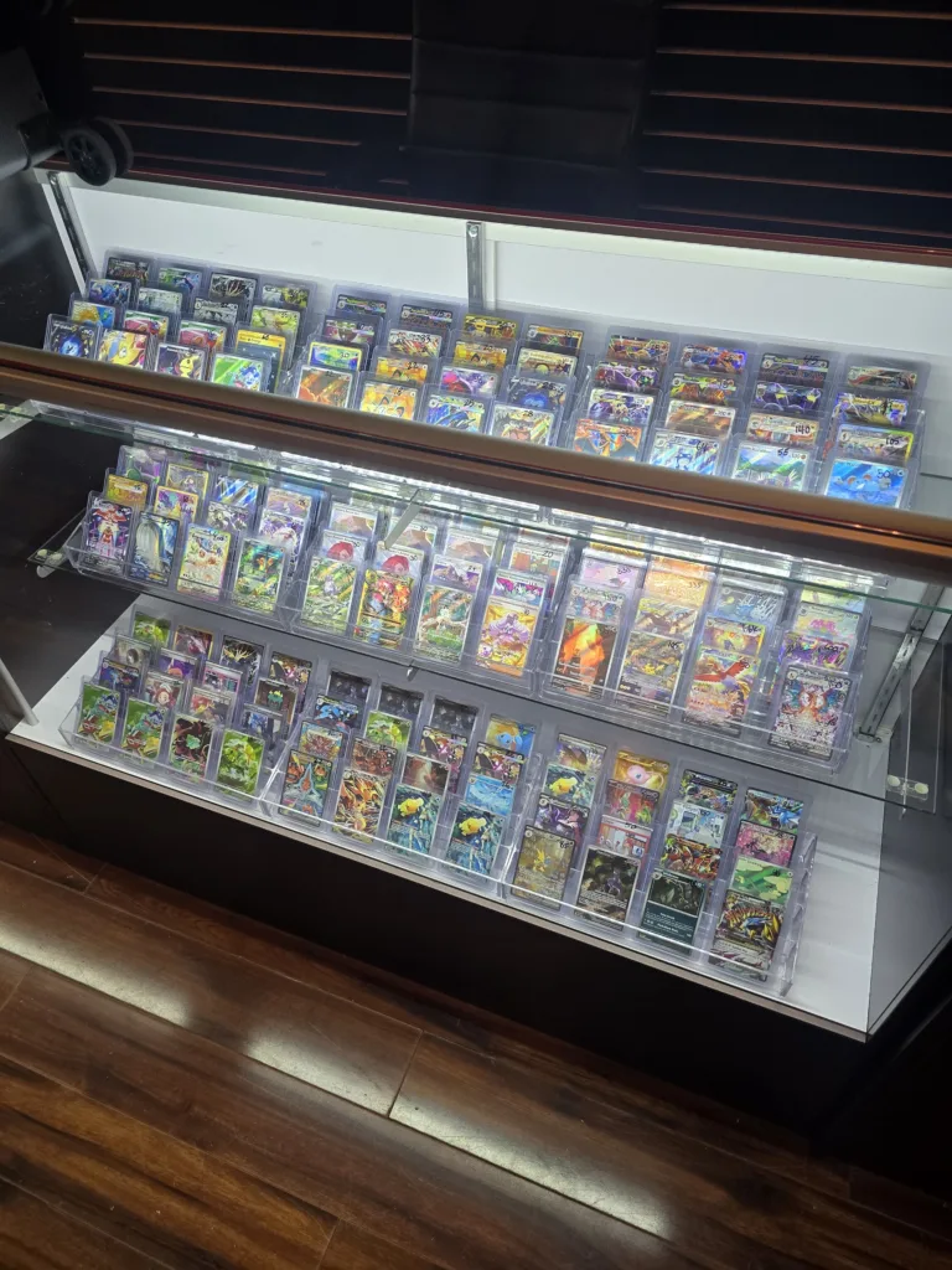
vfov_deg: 73.9
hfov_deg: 58.9
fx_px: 843
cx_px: 476
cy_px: 635
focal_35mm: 23
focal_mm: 6.3
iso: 160
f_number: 1.7
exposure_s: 1/120
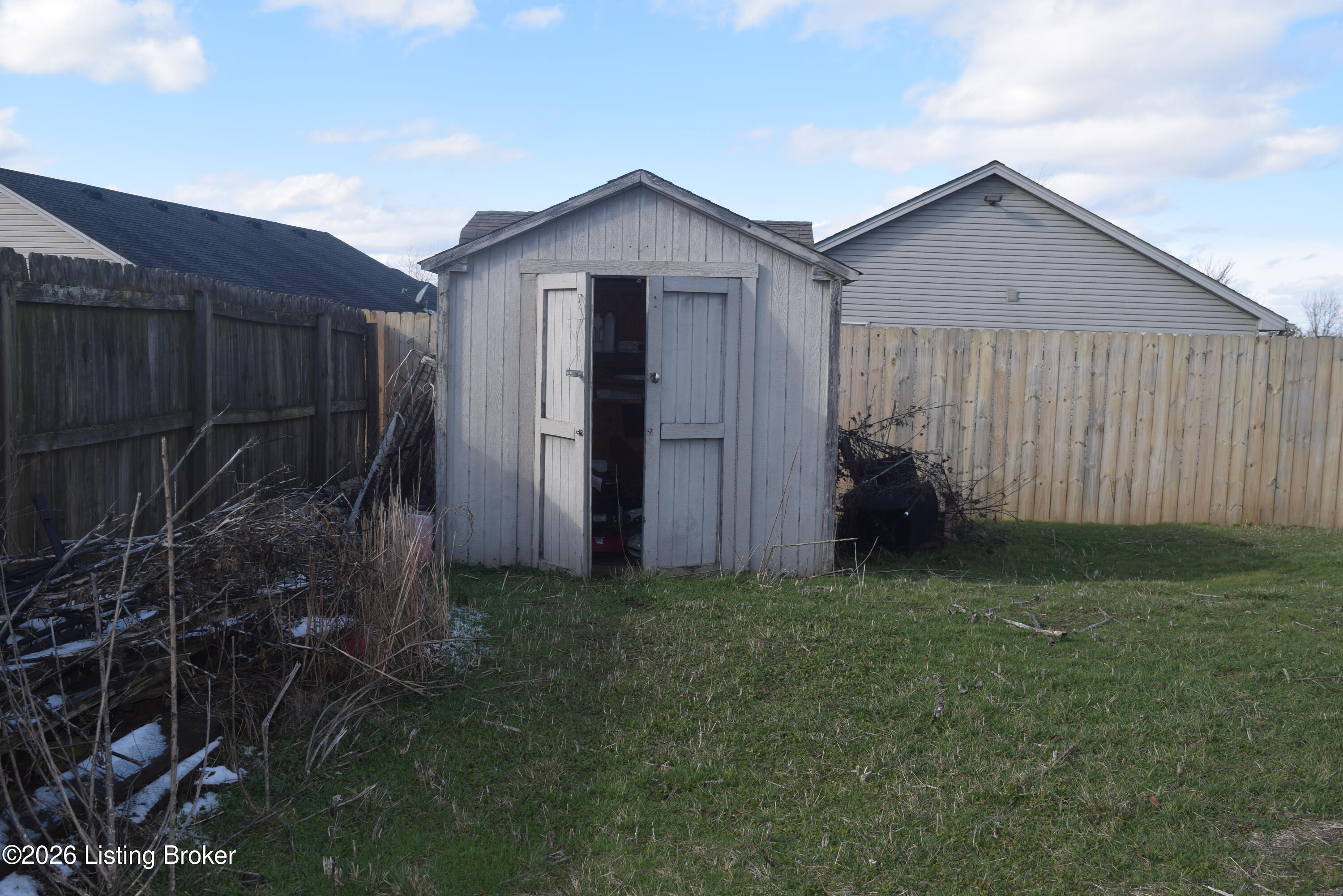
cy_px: 448
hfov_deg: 55.1
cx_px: 672
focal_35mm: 34
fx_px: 1287
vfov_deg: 38.4
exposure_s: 1/200
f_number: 7.1
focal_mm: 23
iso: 100
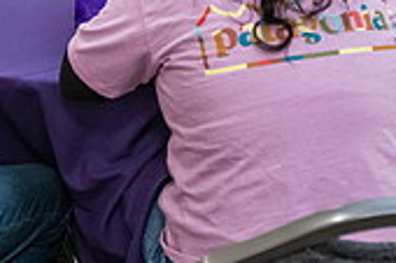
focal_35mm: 82
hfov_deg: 24.7
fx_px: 901
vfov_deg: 15.2
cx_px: 140
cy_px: -143
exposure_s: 1/125
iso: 2500
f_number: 4
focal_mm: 24
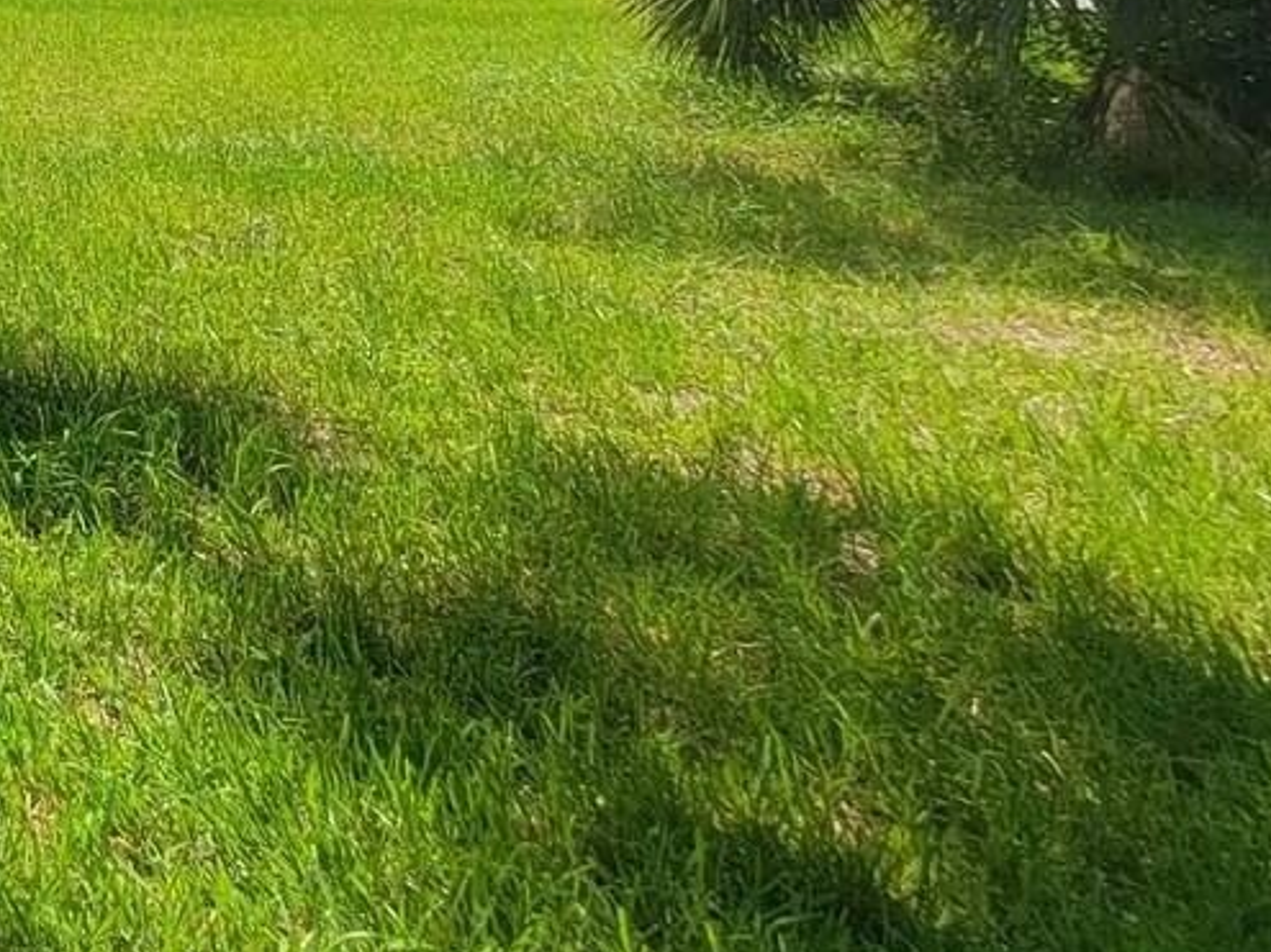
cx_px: -660
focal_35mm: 42
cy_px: -349
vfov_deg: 27.4
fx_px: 1542
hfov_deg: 28.2
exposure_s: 1/1186
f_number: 2.2
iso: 50
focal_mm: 2.2
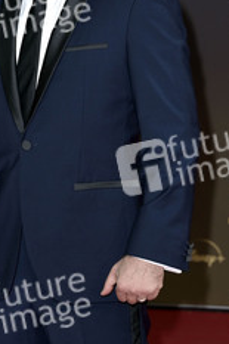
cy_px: 87
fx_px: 1835
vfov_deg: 10.7
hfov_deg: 7.1
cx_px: 58
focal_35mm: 192
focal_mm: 112
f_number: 6.3
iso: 800
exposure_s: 1/250
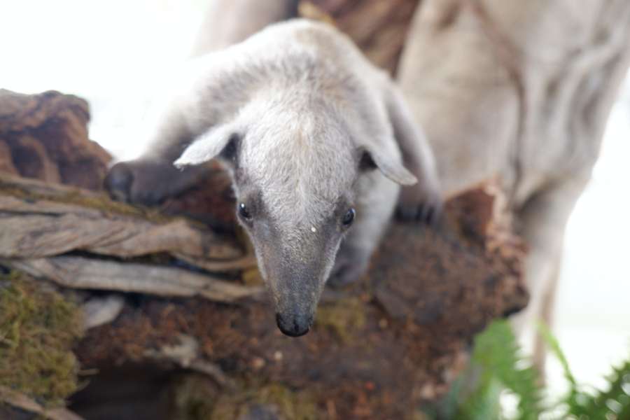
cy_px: 210
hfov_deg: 49.6
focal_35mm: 39
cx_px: 315
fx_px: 682
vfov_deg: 34.2
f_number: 4.4
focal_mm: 26.4
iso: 200
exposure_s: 1/52
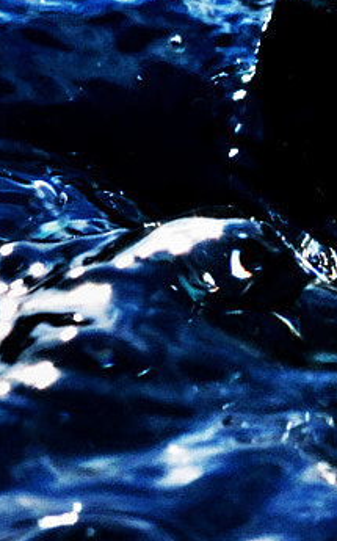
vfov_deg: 7.0
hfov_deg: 4.3
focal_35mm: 298
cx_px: 790
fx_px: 4388
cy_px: 47
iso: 1600
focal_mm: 42
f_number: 16
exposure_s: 1/1000
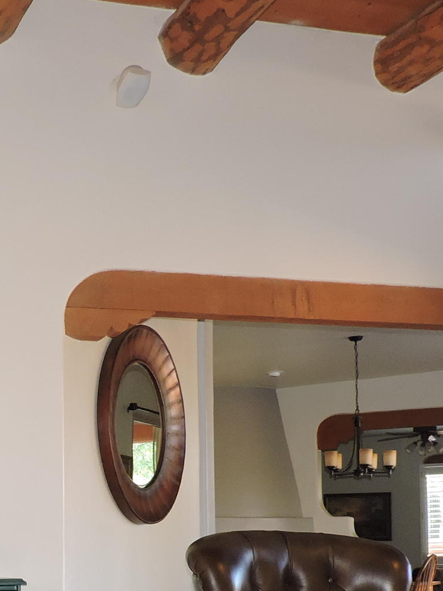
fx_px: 1211
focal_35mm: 71
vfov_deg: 26.7
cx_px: 28
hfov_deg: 20.2
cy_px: 506
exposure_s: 1/30
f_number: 3
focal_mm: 4.3
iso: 200
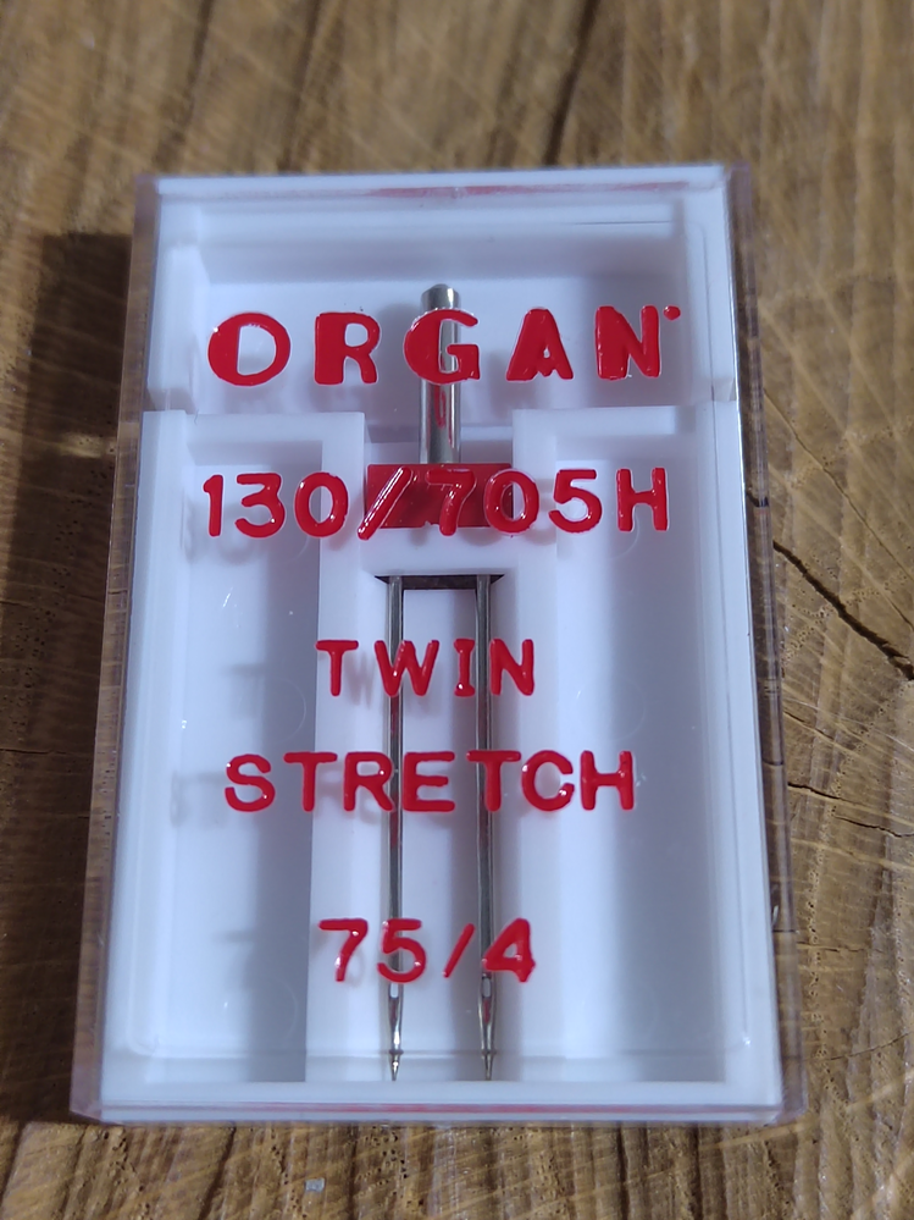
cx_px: 457
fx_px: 1620
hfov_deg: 31.5
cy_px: 610
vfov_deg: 41.2
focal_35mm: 46
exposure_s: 1/50
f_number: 1.9
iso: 2759
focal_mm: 5.52
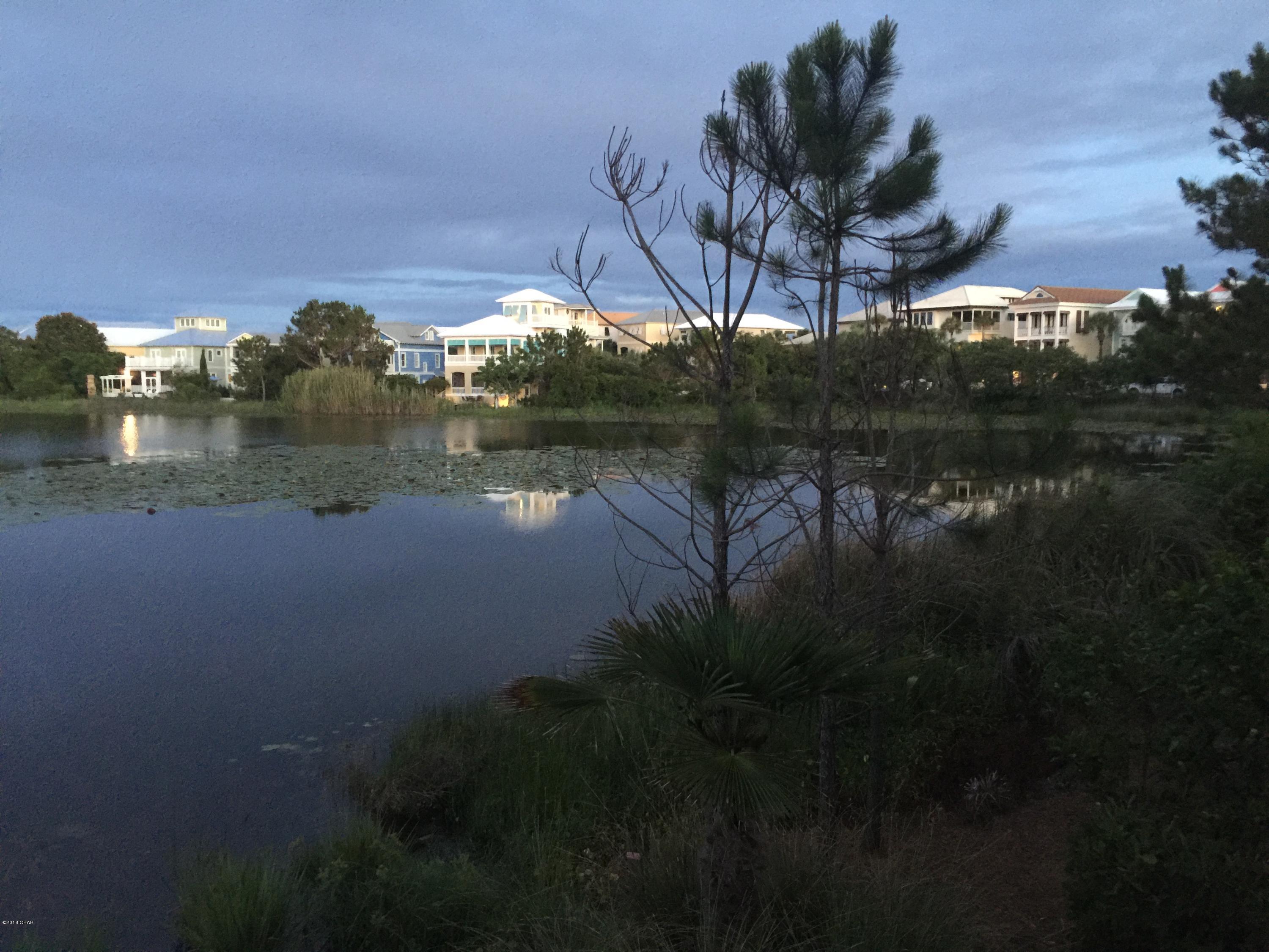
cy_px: 476
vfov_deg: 48.2
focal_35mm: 29
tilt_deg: -6.1
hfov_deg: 61.7
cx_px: 634
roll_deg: -1.1
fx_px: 1063
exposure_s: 1/4
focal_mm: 4.15
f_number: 2.2
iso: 125
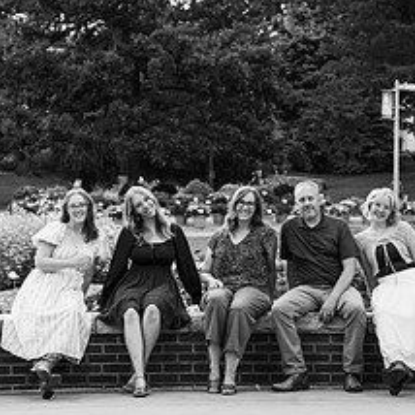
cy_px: 163
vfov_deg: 11.5
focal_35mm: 152
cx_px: 225
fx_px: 2062
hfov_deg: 11.5
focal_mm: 85
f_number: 5.6
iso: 10000
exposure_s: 1/400
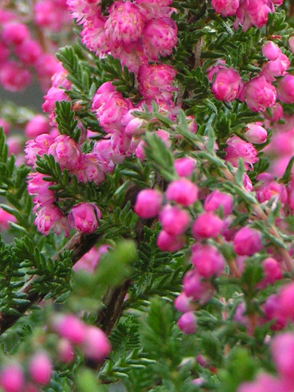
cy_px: -117
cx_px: 309
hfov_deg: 6.2
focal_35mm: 237
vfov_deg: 8.2
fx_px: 2683
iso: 100
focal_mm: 14.8
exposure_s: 1/100
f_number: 3.2
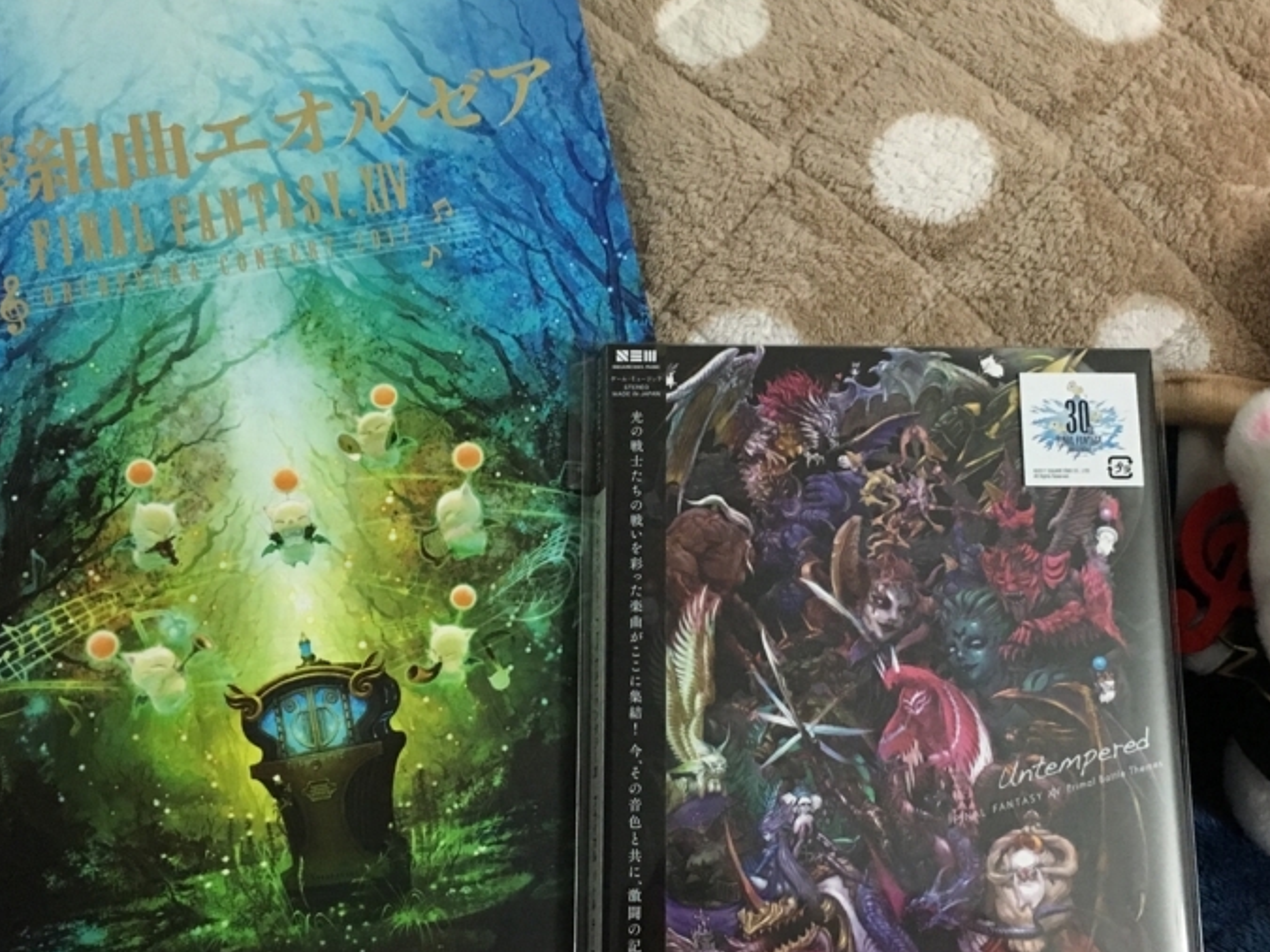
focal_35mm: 44
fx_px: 1614
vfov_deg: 32.8
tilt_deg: -51.2
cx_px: 738
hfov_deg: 42.8
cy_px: 536
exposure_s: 1/30
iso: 200
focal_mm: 4.15
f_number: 2.2
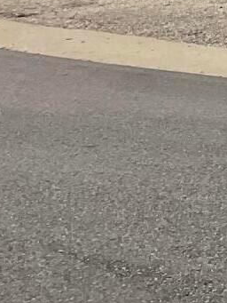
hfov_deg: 8.1
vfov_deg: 11.4
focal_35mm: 170
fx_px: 1485
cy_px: -77
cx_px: 541
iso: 16
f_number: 1.8
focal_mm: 3
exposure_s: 1/1912
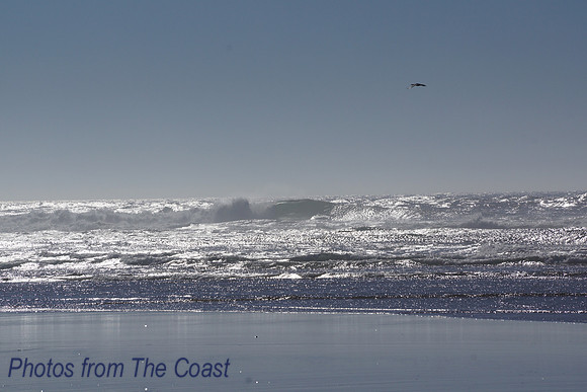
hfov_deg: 9.1
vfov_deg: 6.1
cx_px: 294
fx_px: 3669
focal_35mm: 225
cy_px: 196
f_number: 14
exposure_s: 1/1250
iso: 100
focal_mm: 150
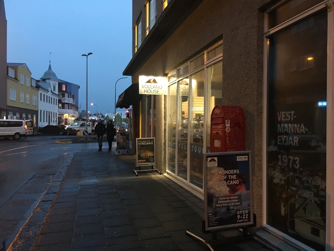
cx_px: 167
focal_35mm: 29
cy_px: 126
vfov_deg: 48.2
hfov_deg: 61.7
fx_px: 280
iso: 200
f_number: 2.2
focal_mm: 4.15
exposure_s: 1/20
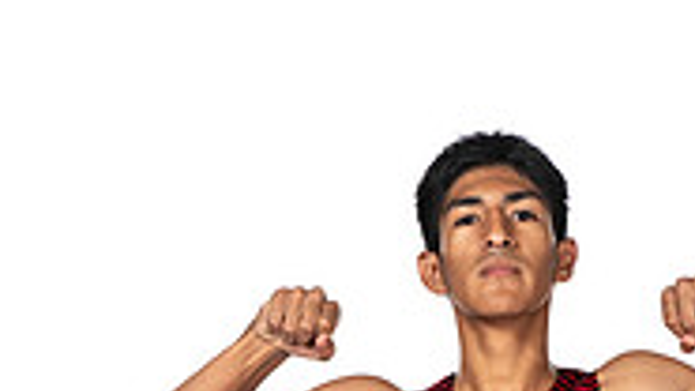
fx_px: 2819
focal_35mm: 153
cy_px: 831
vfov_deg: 7.5
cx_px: 481
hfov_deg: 14.0
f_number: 7.1
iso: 400
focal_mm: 60
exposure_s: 1/320
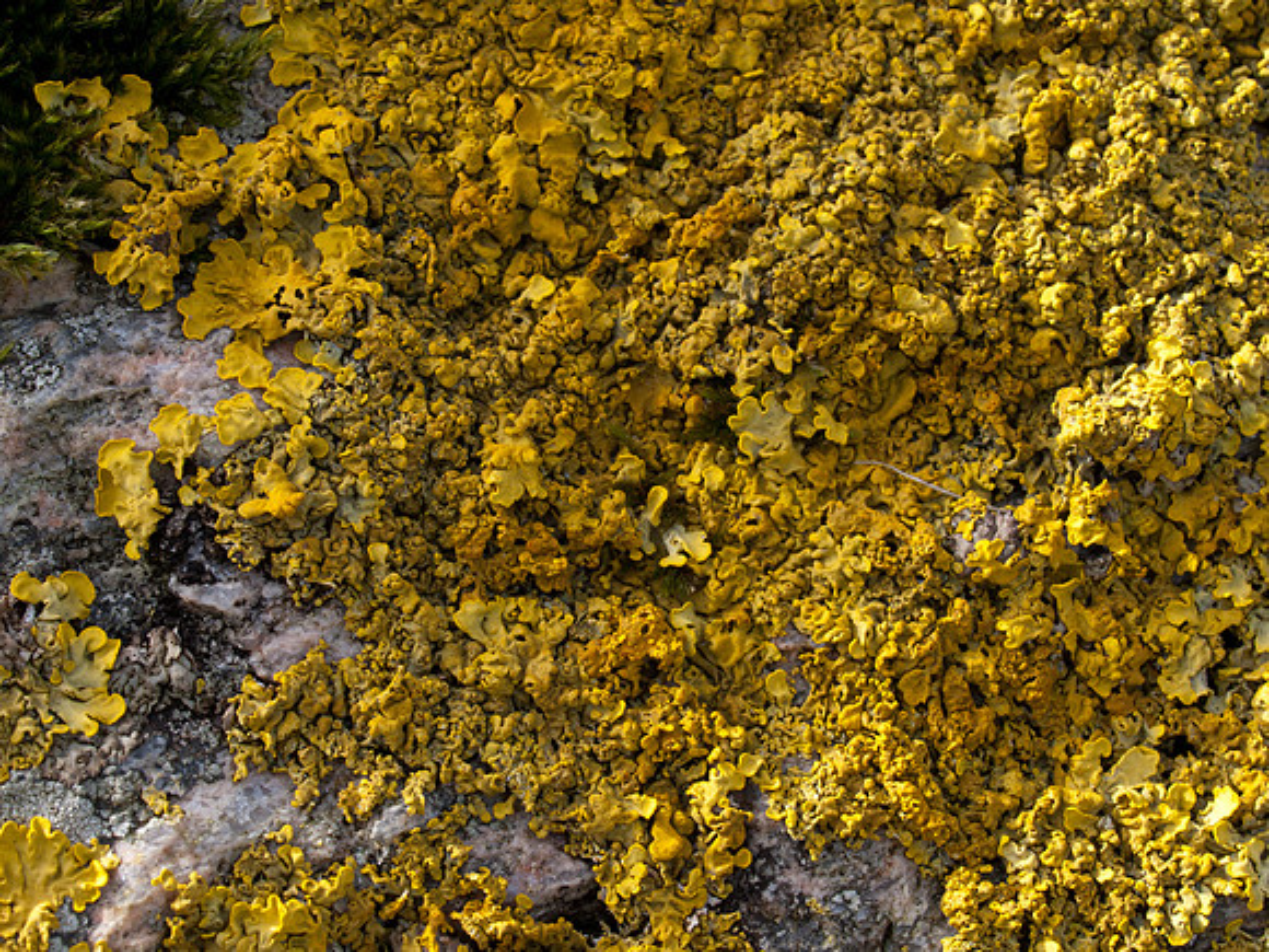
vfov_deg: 21.0
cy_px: 476
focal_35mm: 70
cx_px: 634
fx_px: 2566
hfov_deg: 27.8
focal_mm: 35
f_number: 11
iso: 100
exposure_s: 1/60
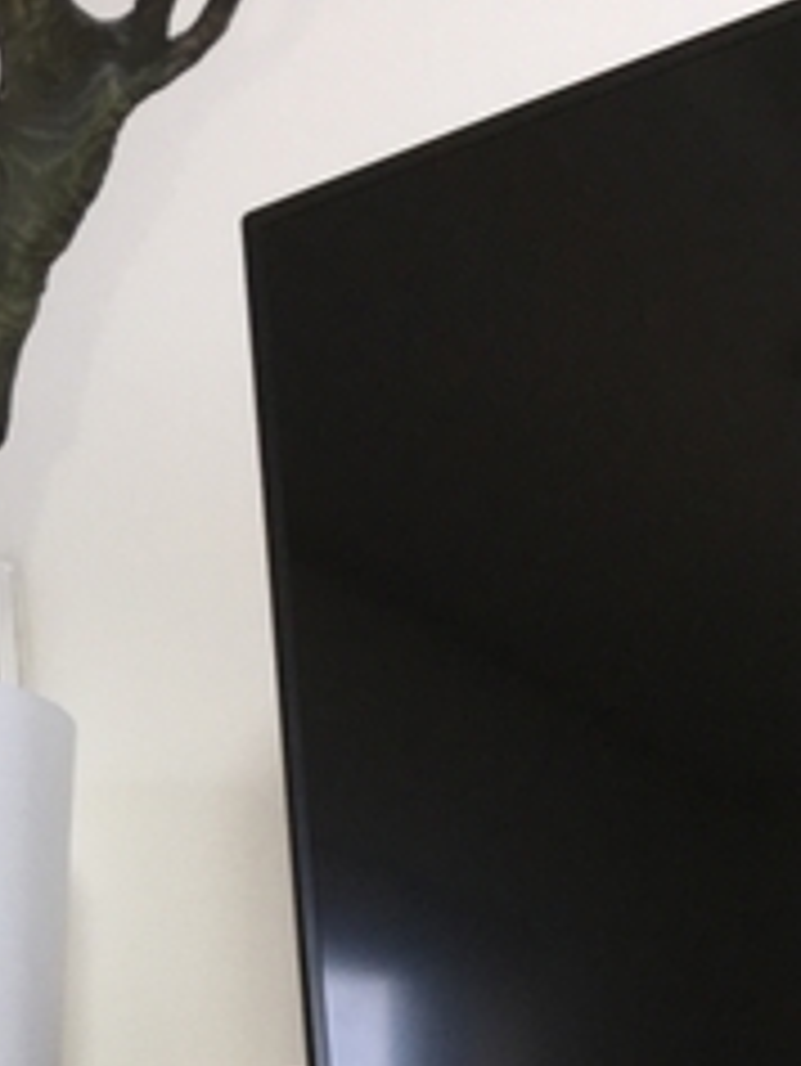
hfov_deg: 13.9
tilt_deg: +10.9
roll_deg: +1.5
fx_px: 3021
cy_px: 1264
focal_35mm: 98
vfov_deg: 19.0
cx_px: -495
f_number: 2.2
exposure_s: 1/31
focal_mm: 4.15
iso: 25
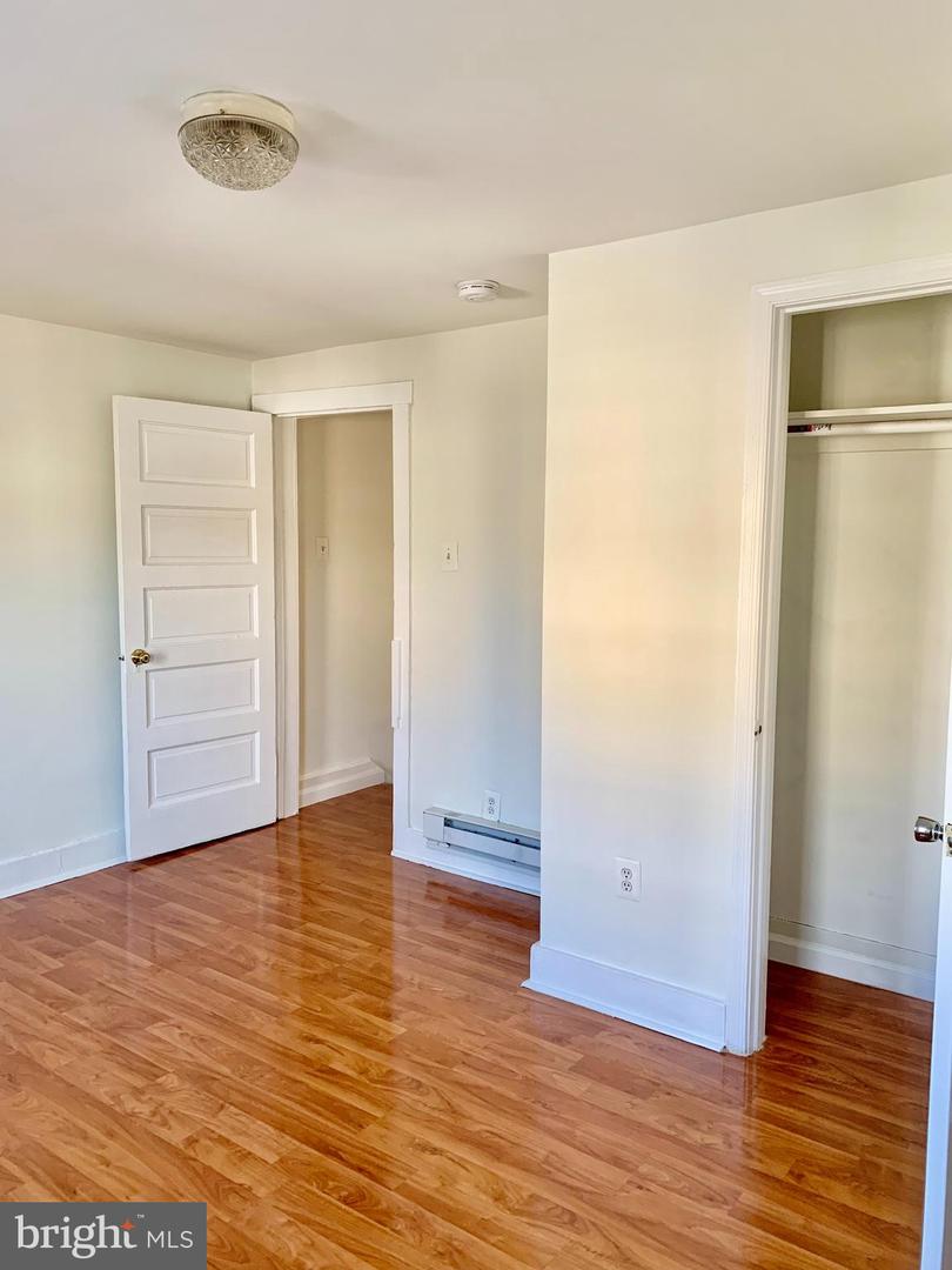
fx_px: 953
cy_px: 635
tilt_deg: -5.7
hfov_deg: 53.1
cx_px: 476
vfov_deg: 67.3
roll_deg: -0.7
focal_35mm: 26
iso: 100
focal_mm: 4.25
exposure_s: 1/88
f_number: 1.8
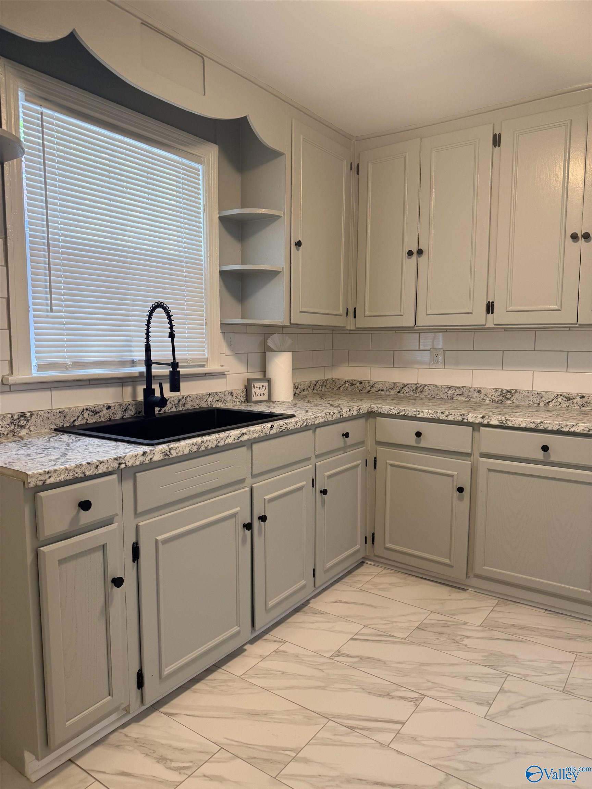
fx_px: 547
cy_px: 394
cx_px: 296
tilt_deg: -5.9
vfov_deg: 71.6
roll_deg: +0.5
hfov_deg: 56.8
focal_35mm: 24
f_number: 1.78
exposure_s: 1/60
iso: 125
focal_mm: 6.76
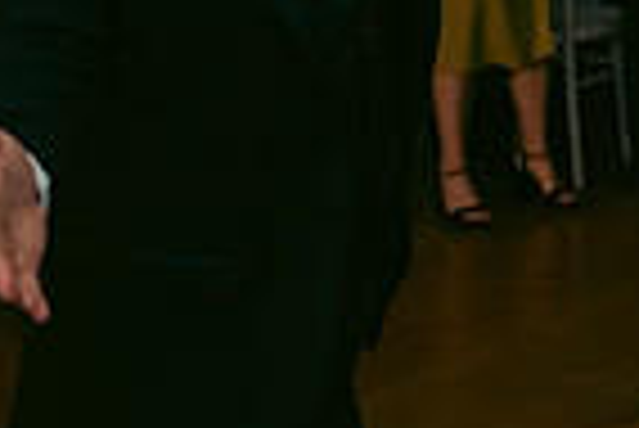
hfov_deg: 12.8
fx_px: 2754
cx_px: 860
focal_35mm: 155
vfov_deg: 8.8
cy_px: -110
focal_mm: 38
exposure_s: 1/160
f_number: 3.5
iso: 800
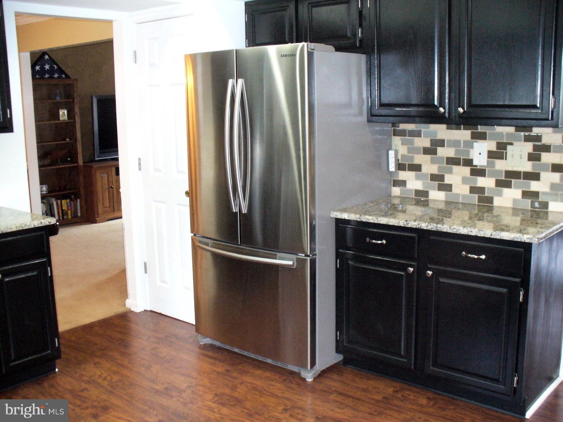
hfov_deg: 50.1
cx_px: 282
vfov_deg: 38.7
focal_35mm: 37
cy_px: 211
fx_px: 602
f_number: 2.8
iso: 400
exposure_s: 1/30
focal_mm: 6.1
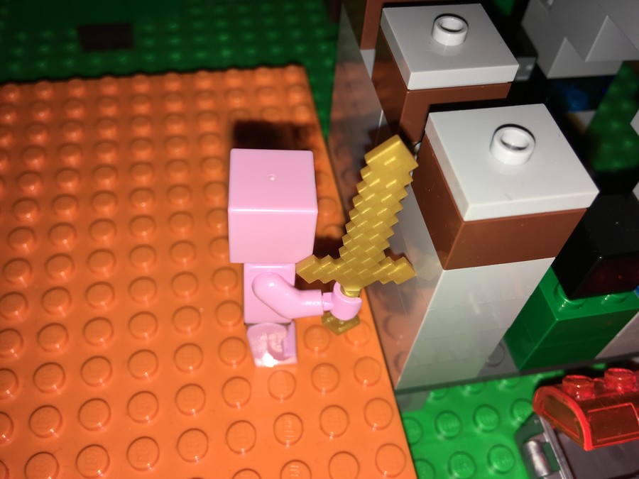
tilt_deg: -53.9
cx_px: 320
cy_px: 240
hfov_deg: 61.7
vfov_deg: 48.2
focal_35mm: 29
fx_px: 535
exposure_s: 1/285
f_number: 2.2
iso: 25
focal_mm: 4.15
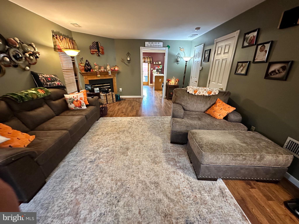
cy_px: 112
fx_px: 121
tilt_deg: -20.4
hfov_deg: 102.1
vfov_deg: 85.7
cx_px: 150
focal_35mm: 14
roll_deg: -1.7
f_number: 2.2
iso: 1000
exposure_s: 1/40
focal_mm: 2.22
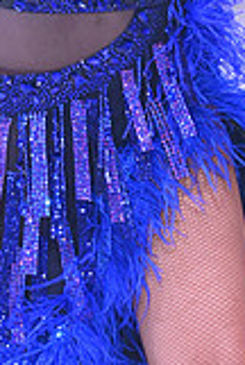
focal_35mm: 432
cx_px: 81
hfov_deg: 3.2
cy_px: -82
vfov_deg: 4.7
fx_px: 4391
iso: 1600
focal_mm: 120
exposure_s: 1/200
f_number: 11
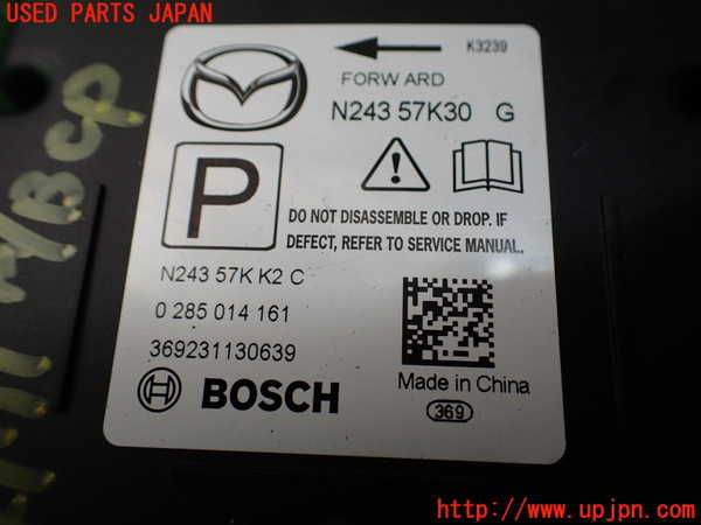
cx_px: 350
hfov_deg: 60.0
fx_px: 608
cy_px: 262
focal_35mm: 30
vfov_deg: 46.8
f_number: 2.3
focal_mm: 5.4
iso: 160
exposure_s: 1/125
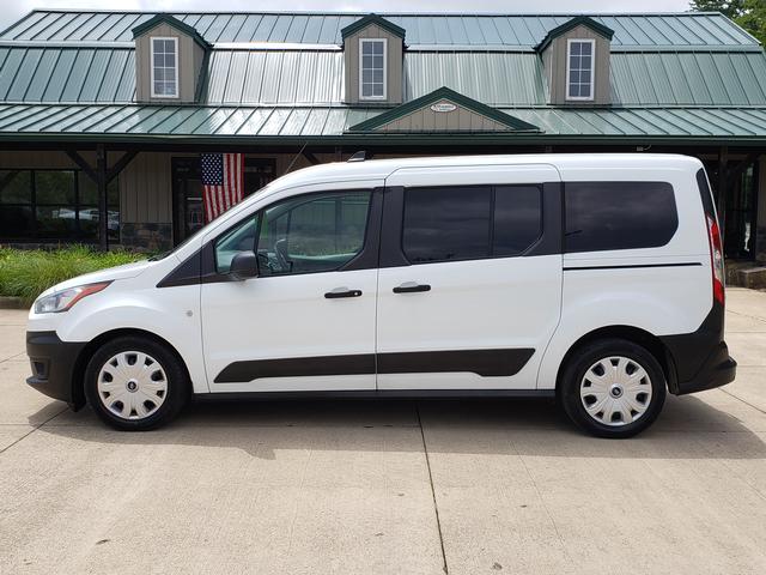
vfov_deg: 53.1
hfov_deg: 67.3
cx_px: 383
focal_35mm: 26
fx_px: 575
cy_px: 288
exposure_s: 1/1319
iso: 50
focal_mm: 4.3
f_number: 2.4
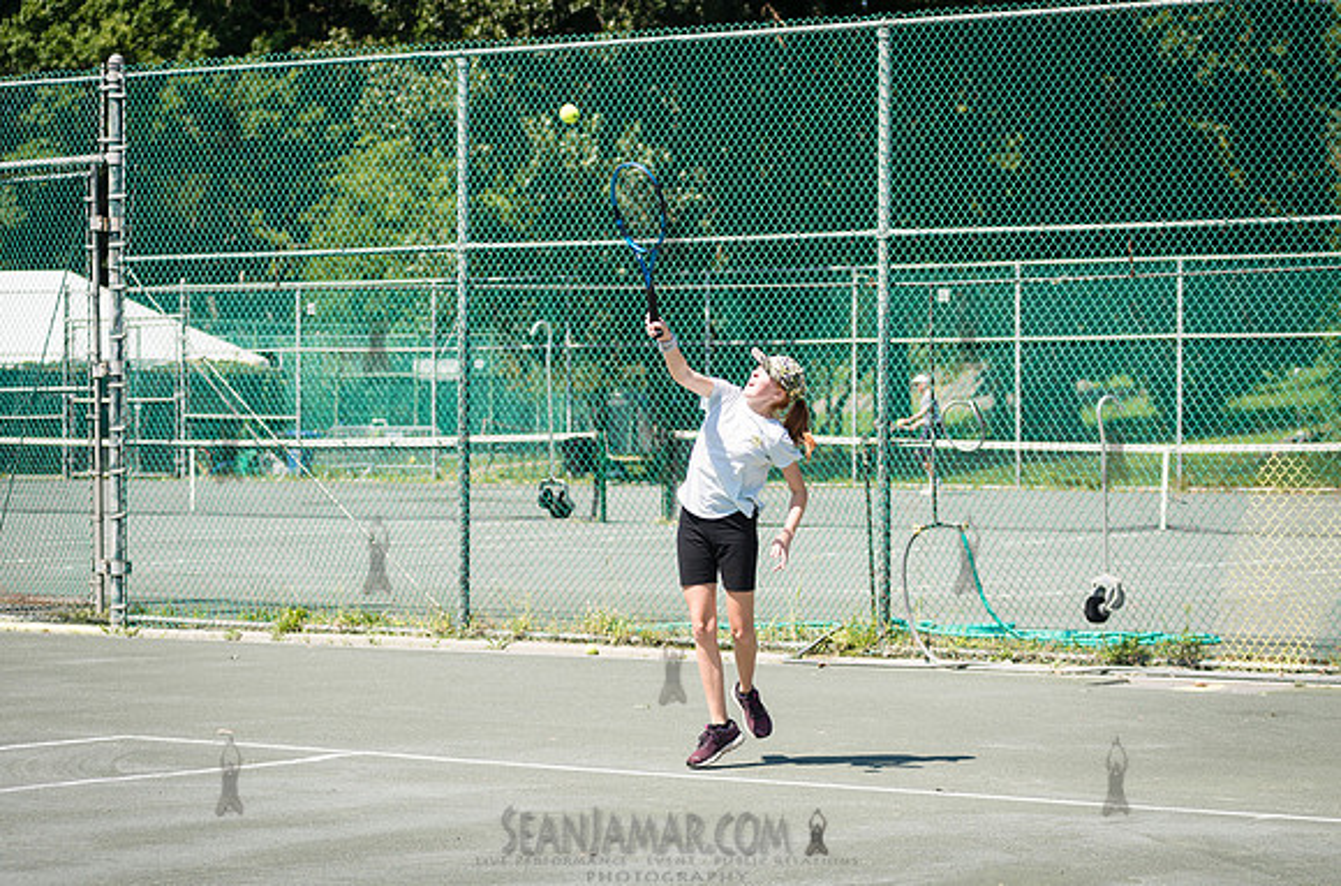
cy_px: 503
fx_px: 3668
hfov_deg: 20.7
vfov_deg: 13.8
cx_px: 753
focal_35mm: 99
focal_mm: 80
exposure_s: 1/800
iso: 125
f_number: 5
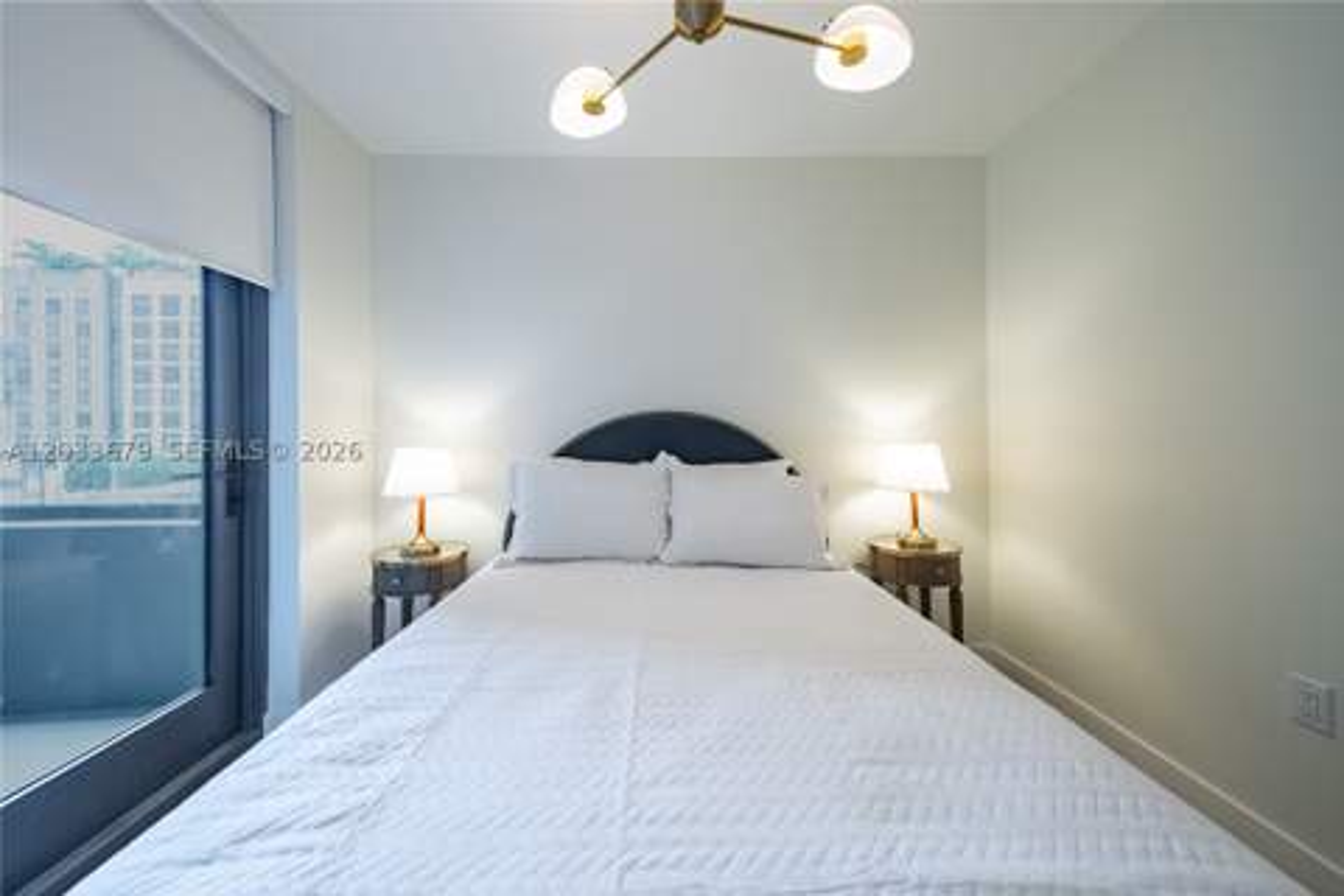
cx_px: 672
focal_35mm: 12
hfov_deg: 112.6
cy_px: 448
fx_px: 448
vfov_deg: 90.0
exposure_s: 1/250
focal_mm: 12
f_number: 5.6
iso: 200
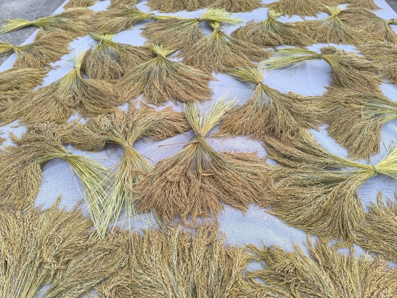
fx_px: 264
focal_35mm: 23
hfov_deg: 73.9
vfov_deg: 58.9
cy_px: 149
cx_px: 198
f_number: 1.65
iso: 50
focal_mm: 6.14
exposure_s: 1/306
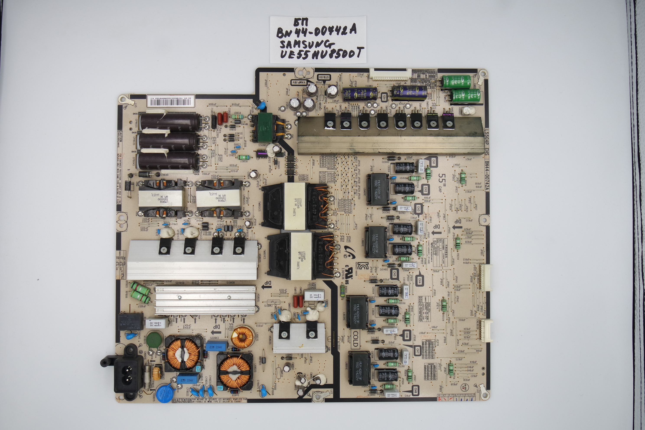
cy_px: 215
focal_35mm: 37
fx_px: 663
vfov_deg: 35.9
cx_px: 322
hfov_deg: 51.9
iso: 160
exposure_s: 1/100
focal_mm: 14
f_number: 5.6
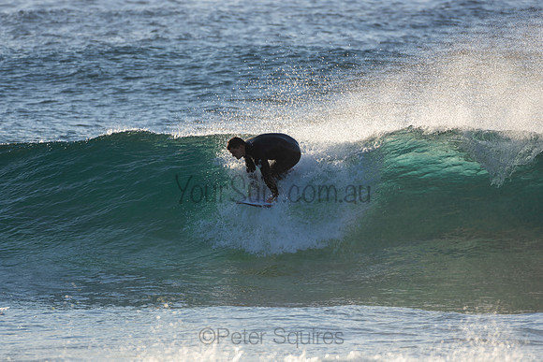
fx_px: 11315
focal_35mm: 750
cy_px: 181
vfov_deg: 1.8
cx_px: 272
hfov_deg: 2.7
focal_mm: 500
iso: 125
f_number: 6.3
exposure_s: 1/400
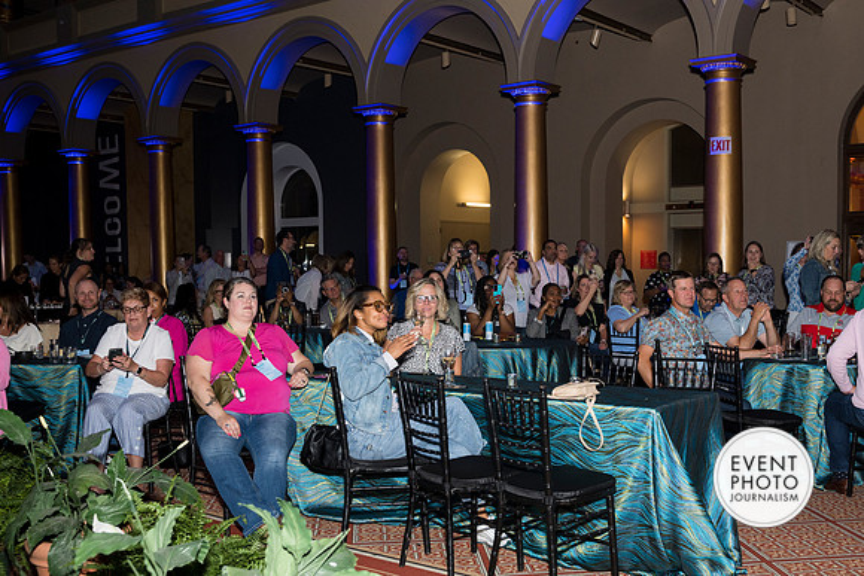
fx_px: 994
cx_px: 524
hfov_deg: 46.7
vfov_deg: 32.3
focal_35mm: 41
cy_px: 335
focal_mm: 33.5
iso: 800
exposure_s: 1/100
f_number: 4
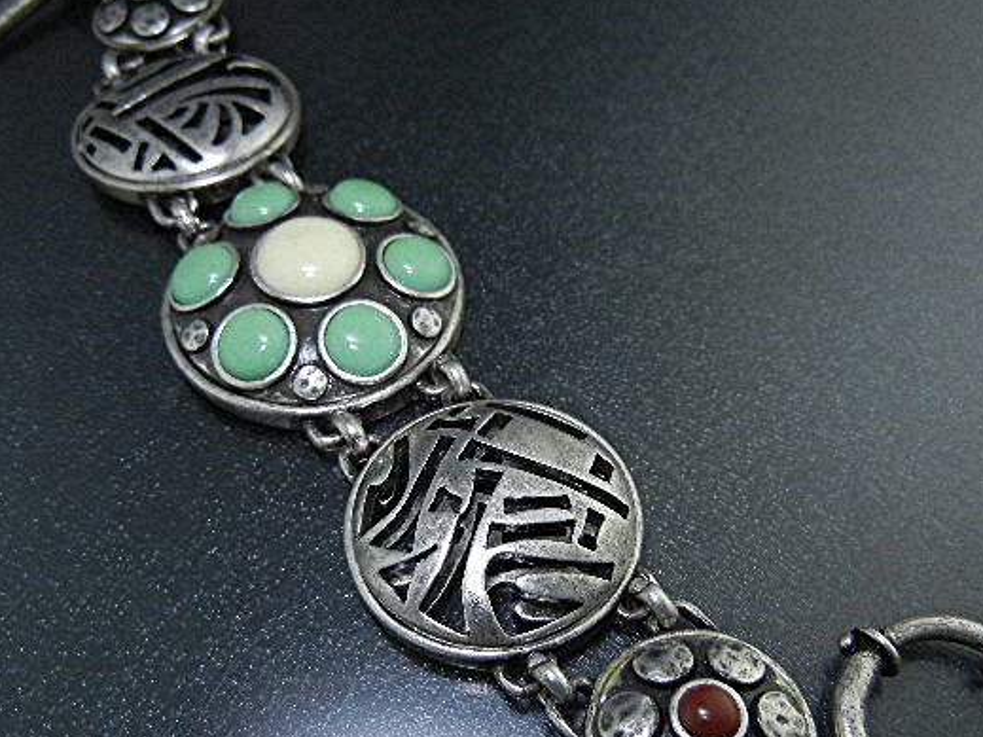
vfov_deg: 38.6
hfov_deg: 50.1
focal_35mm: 37
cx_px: 509
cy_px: 413
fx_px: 1050
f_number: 7
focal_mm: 5.4
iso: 405
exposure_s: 1/30
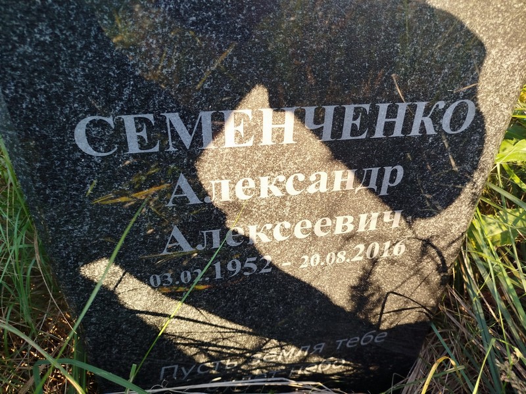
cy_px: 197
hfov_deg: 71.6
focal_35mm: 24
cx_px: 263
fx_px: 365
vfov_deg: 56.8
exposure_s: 1/100
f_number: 1.7
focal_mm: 5.31
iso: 50
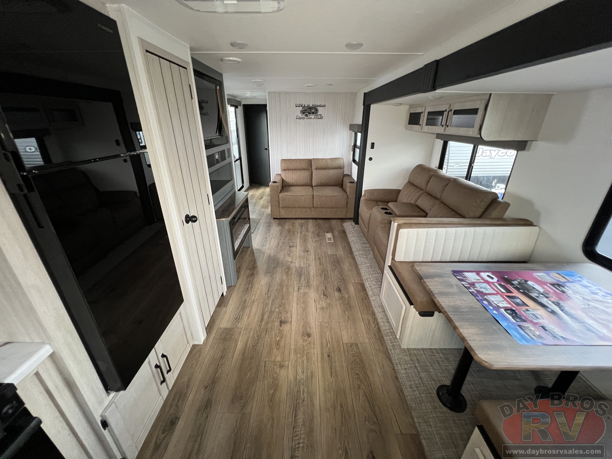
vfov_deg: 89.9
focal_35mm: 13
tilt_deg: -25.1
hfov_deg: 106.2
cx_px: 306
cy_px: 230
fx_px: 230
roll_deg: +0.9
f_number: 1.8
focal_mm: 1.57
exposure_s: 1/63
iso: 250
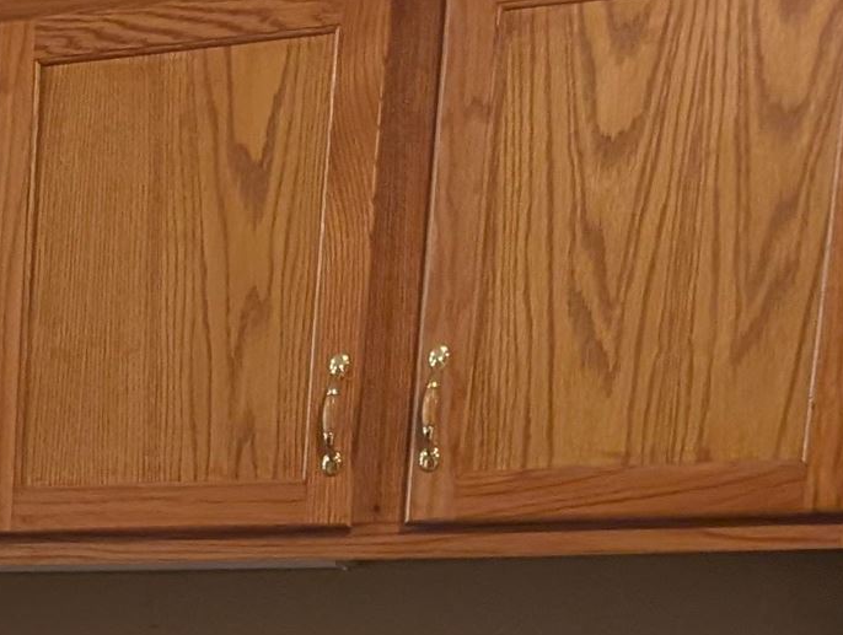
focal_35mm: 107
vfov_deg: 12.4
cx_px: -724
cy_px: 1214
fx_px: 2610
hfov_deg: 15.5
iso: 296
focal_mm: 6.9
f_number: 1.68
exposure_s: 1/120
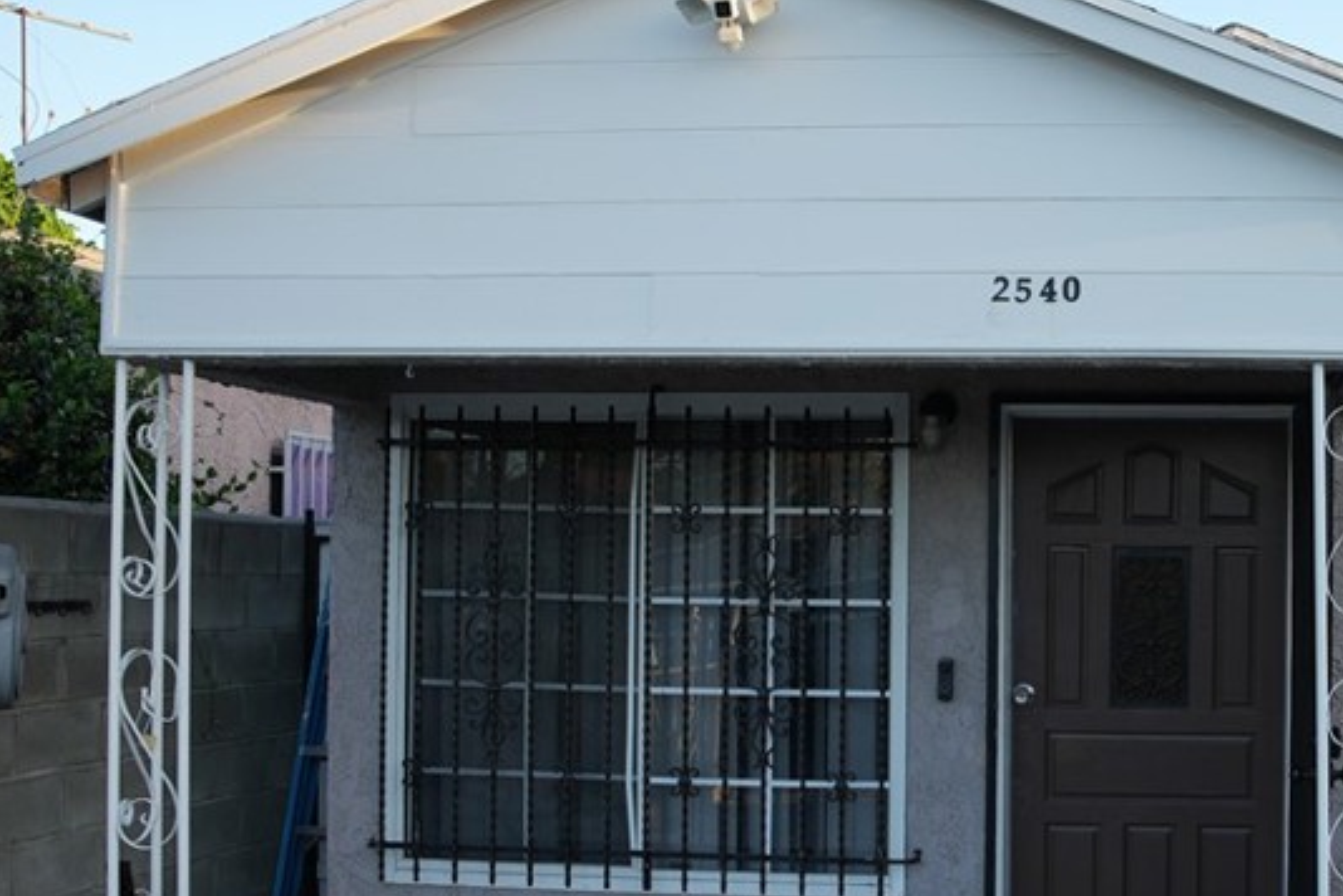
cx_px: 1142
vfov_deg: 29.1
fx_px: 1716
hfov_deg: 40.3
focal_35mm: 46
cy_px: 573
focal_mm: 24
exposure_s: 1/125
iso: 200
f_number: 6.3
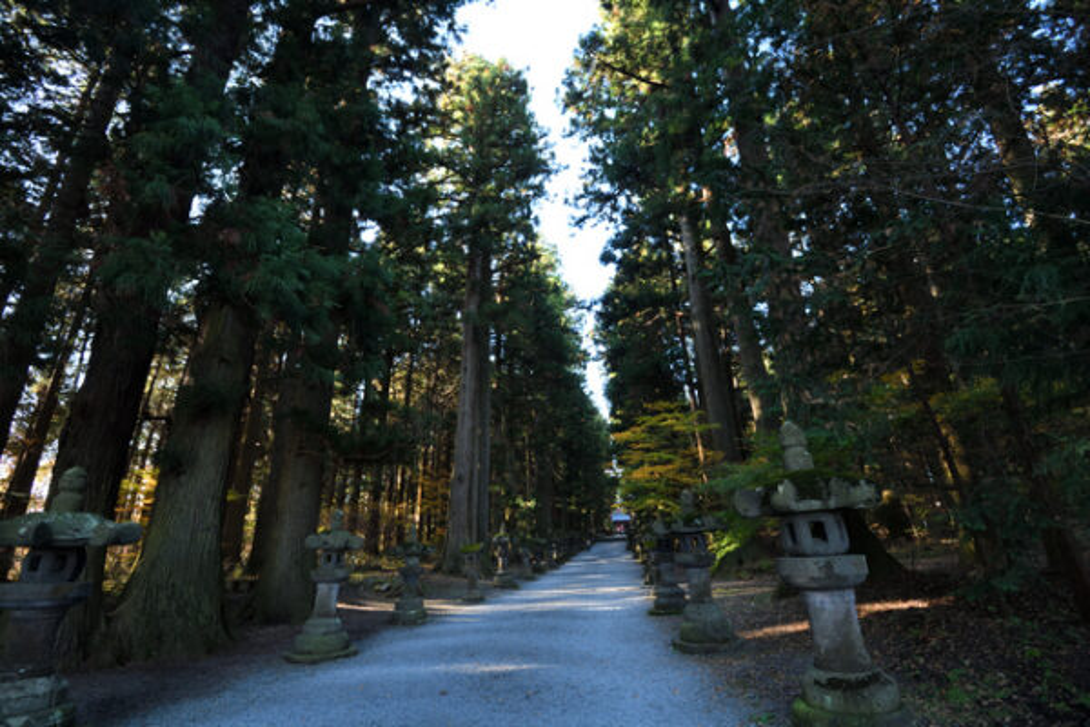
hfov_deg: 96.7
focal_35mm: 16
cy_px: 364
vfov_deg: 73.7
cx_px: 545
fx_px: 484
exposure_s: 1/250
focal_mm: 16
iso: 800
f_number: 4
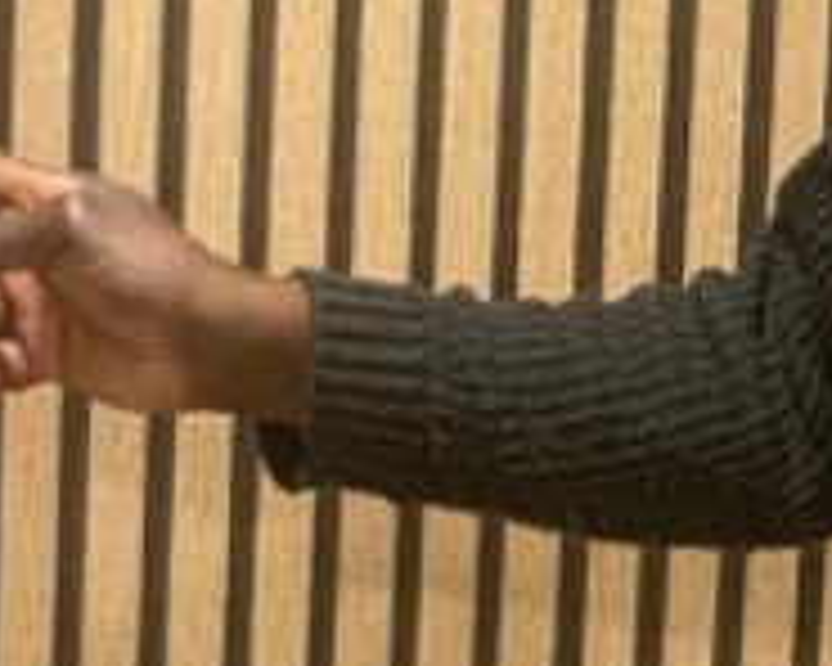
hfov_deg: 11.3
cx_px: 1187
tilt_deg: -7.9
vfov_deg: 9.4
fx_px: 4063
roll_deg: -3.5
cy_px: 302
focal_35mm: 165
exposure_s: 1/50
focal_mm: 4.25
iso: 160
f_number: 1.8
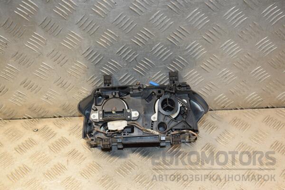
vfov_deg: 26.5
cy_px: 95
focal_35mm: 51
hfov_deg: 38.9
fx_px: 404
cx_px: 142
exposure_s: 1/200
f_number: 5.6
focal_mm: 34
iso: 800
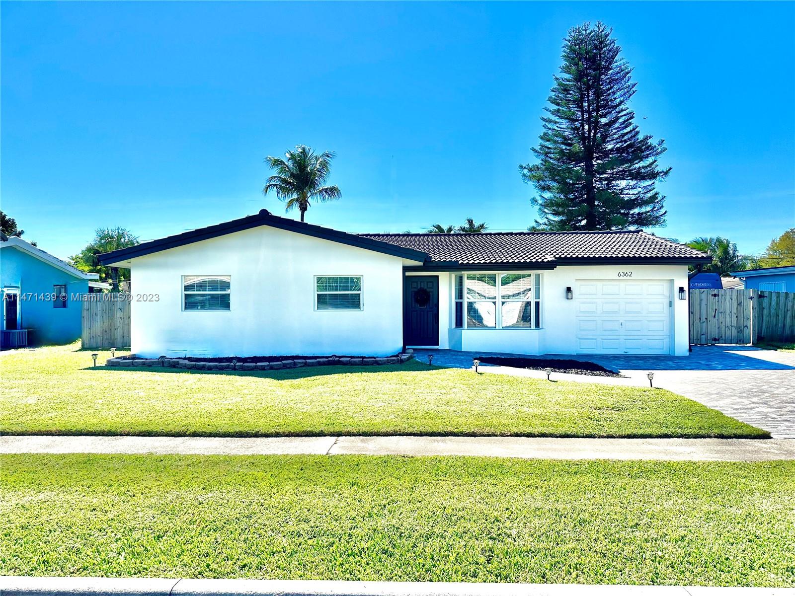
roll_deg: +0.2
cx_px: 398
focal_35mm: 24
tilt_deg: +1.0
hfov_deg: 71.6
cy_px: 298
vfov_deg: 56.8
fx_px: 551
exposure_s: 1/5848
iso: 80
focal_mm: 6.86
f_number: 1.78
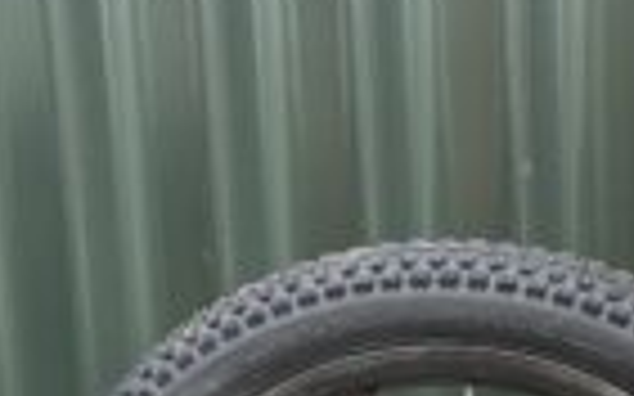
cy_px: 418
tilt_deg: -13.4
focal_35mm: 94
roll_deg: -2.0
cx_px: 778
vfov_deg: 13.7
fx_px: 1624
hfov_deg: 20.5
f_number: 1.6
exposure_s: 1/333
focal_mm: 5.1
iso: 50
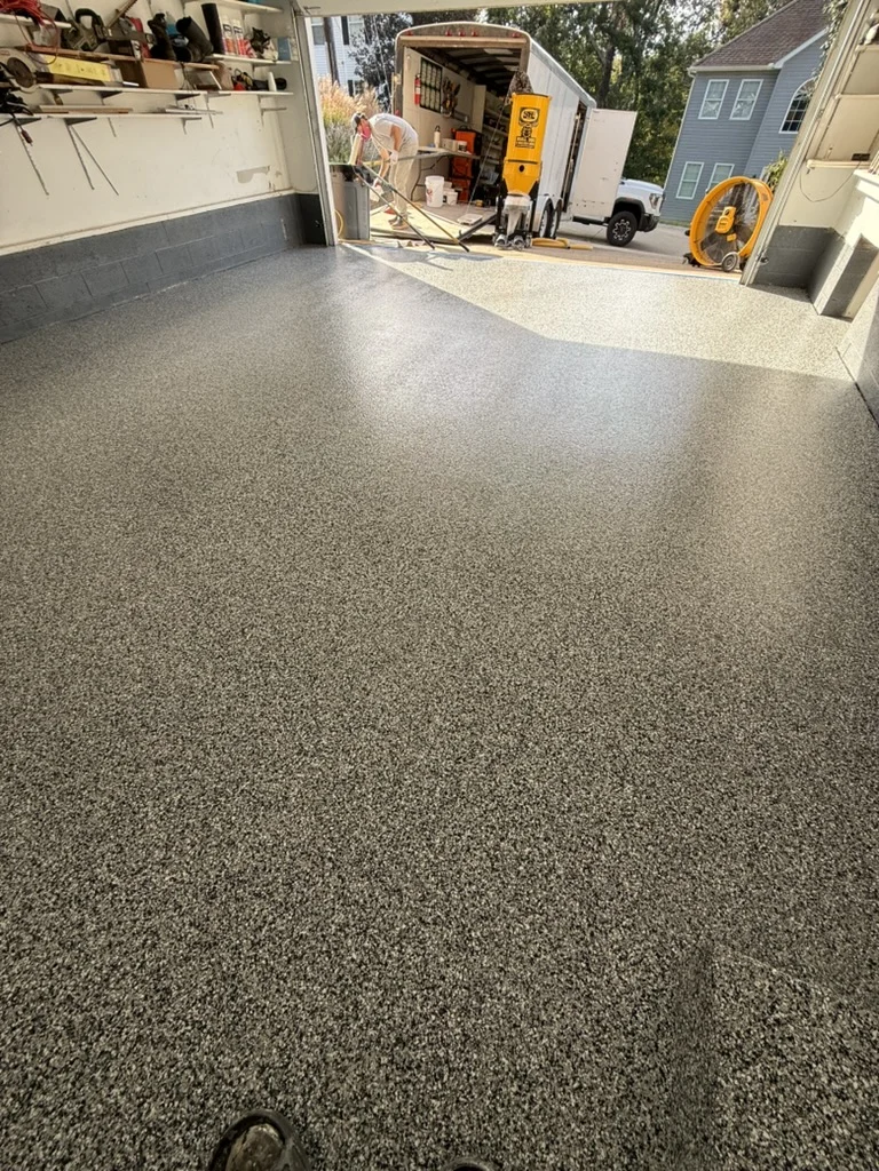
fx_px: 474
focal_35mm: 14
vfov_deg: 102.1
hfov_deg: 85.7
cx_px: 440
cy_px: 586
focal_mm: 2.22
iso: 64
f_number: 2.2
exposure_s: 1/233
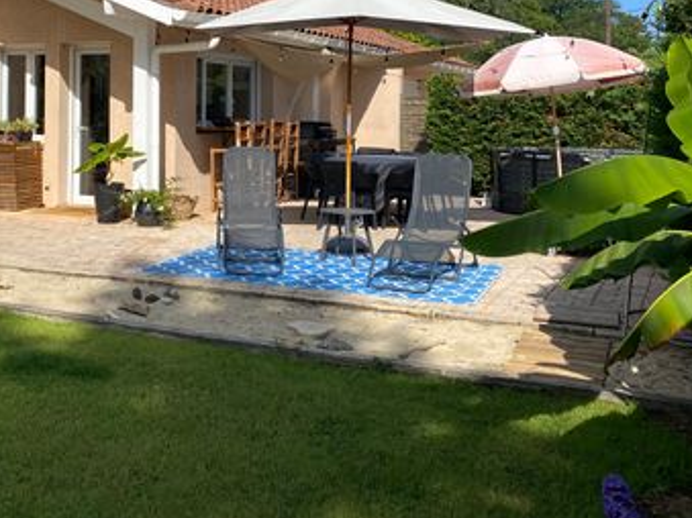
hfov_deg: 40.5
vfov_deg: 30.6
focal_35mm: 46
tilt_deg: +0.9
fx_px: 919
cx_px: 204
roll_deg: -1.0
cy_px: 96
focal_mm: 4.25
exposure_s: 1/3610
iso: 32
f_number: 1.8
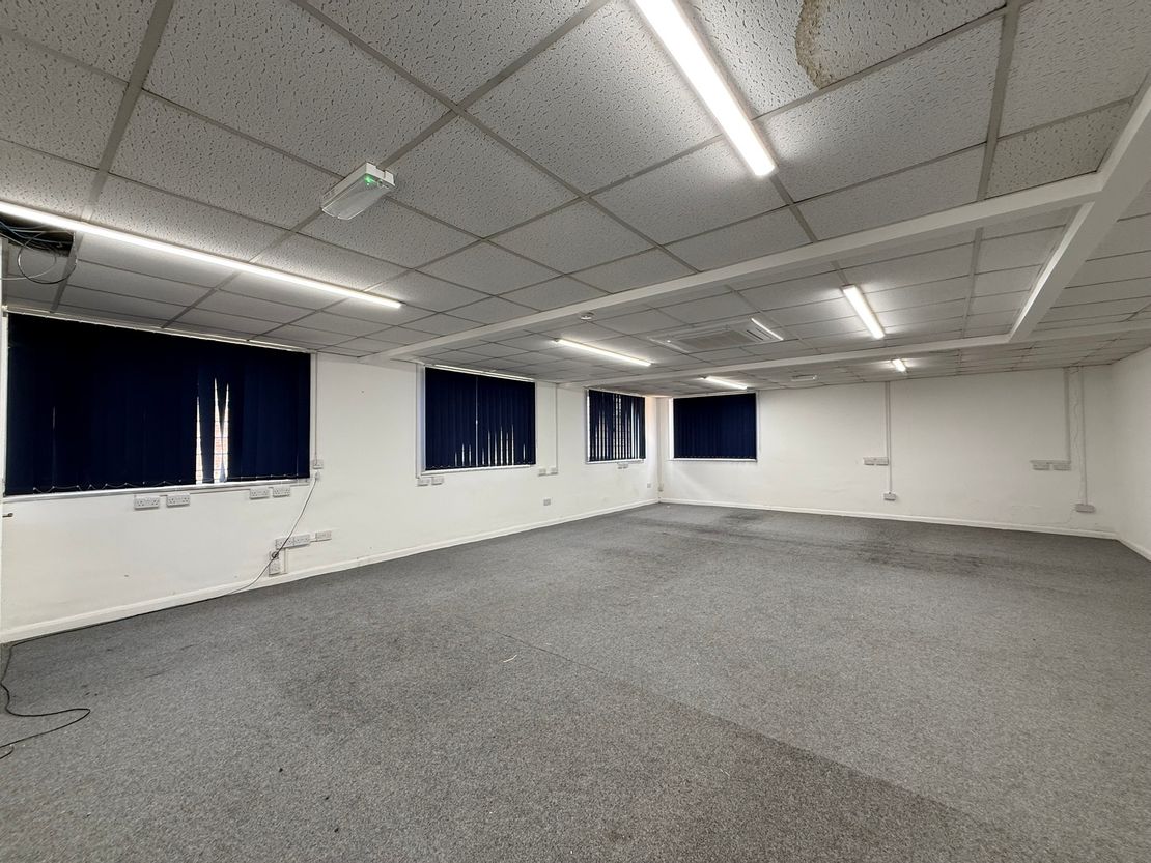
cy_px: 432
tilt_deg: +1.5
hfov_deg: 102.1
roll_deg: +0.1
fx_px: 466
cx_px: 576
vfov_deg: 85.7
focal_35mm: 14
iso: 100
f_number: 2.2
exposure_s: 1/100
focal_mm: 2.22
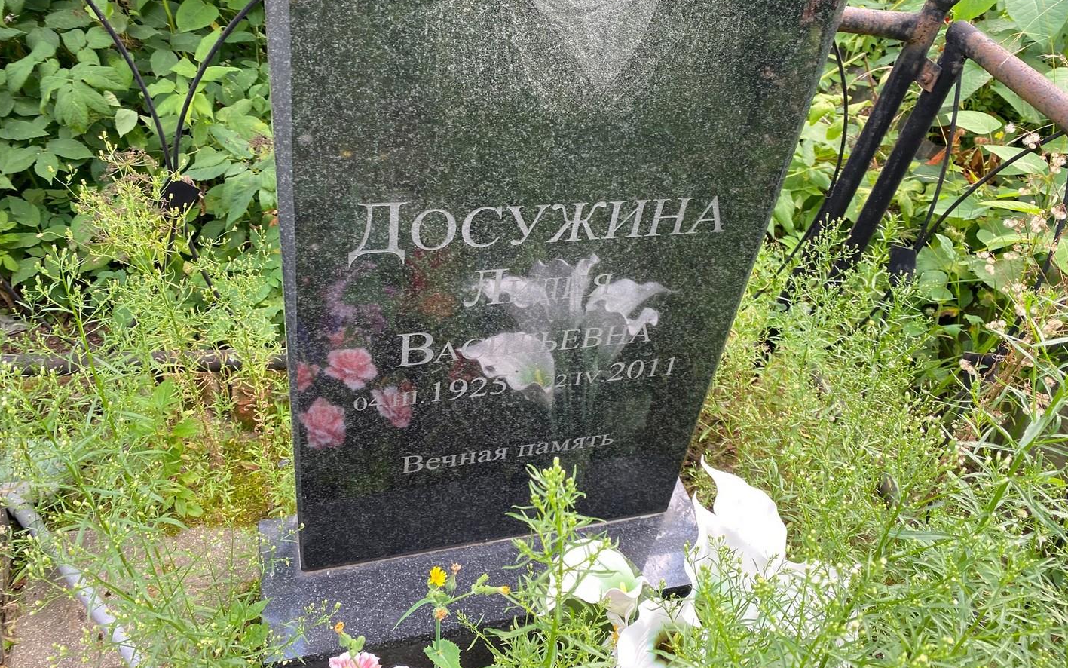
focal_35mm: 28
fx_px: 815
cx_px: 539
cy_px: 265
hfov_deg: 66.5
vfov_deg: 44.3
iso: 40
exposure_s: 1/122
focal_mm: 4.25
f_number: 1.8
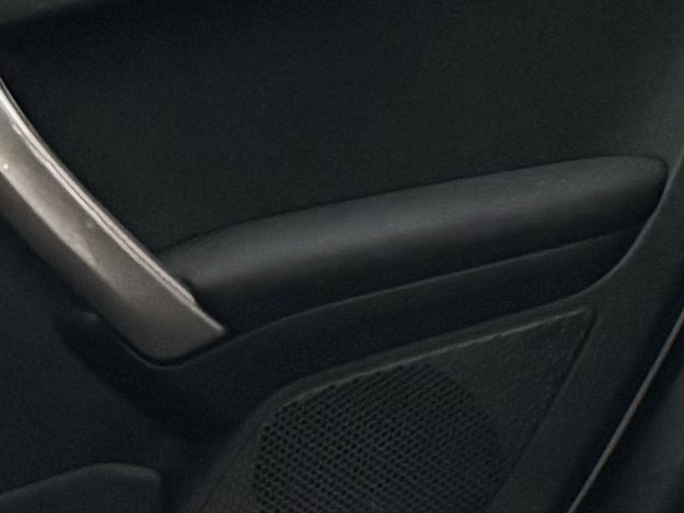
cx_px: 574
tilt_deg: -16.9
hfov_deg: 11.3
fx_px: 3438
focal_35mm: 174
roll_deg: +1.2
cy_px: 684
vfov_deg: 8.4
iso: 320
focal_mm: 6.76
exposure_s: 1/50
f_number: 1.78
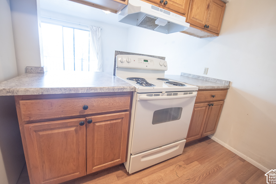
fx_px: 115
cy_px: 88
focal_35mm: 15
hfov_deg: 100.4
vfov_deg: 77.3
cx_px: 136
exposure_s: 1/50
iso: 1000
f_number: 3.5
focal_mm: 14
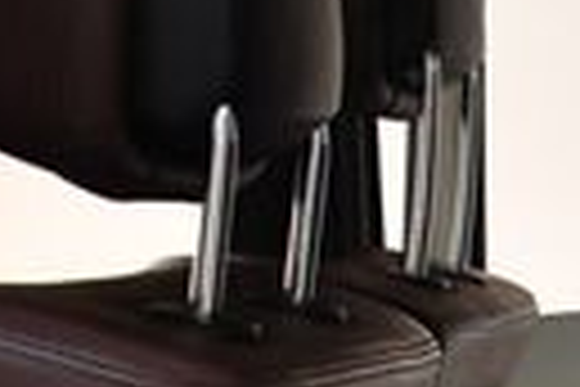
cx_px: 962
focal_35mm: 179
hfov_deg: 10.9
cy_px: 891
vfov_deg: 7.3
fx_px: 2884
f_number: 3.5
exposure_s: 1/125
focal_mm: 18
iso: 2200
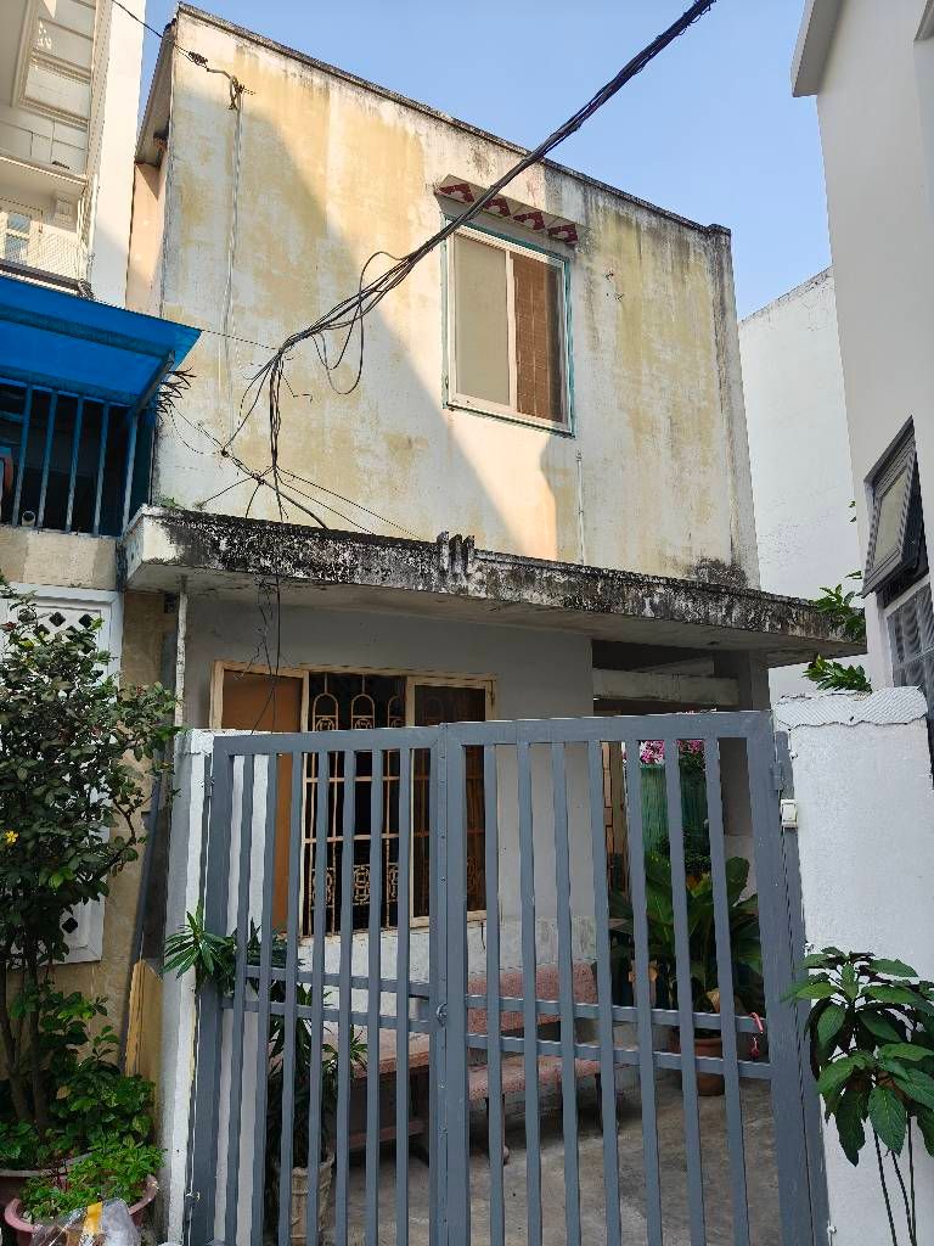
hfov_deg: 56.8
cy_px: 623
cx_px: 467
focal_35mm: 24
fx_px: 863
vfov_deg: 71.6
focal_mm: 5.59
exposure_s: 1/1667
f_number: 1.8
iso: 64
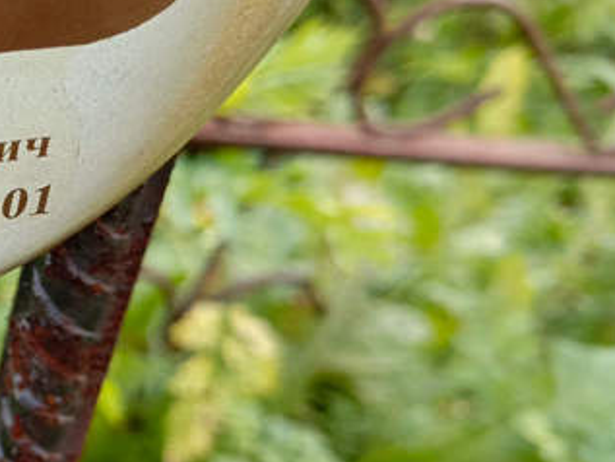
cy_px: 241
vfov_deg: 23.3
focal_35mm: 63
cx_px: -151
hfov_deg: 26.7
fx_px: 1120
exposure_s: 1/126
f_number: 1.69
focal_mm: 4.76
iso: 112
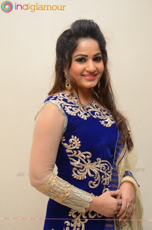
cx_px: 76
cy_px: 115
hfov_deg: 21.5
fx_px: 401
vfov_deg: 32.0
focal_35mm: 63
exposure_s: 1/100
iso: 1000
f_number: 6.3
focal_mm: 42
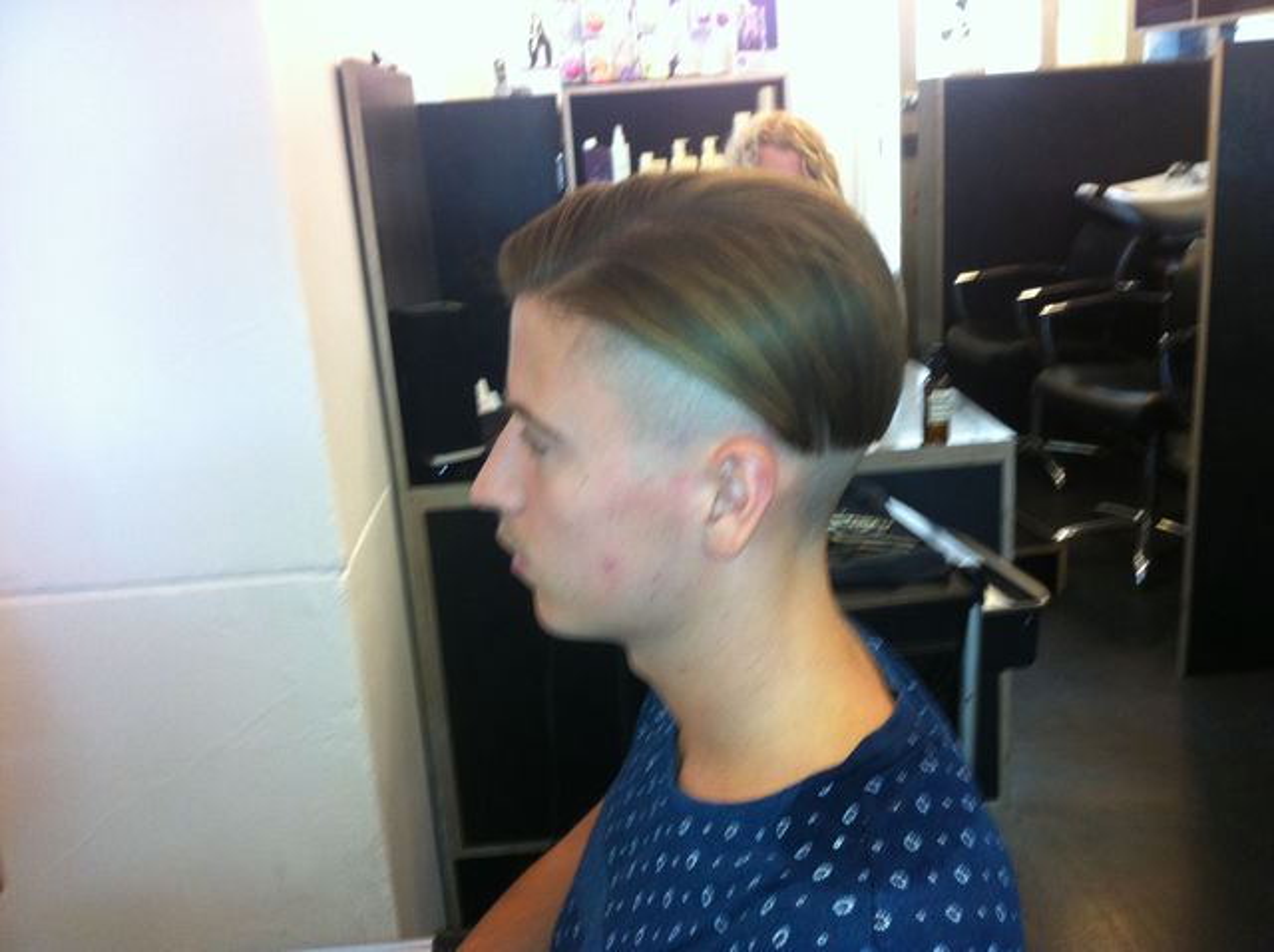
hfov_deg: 52.7
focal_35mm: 35
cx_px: 637
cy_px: 476
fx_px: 1286
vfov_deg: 40.6
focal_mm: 3.85
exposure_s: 1/15
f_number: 2.8
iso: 160
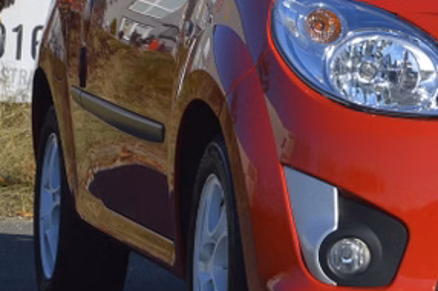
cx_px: 504
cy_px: 127
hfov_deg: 6.5
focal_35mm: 314
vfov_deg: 4.4
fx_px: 3821
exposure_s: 1/320
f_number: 9
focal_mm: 75
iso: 100
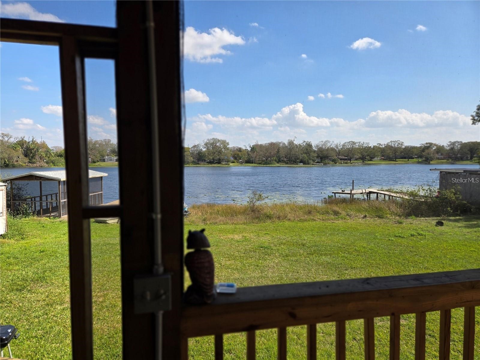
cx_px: 240
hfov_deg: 73.9
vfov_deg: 58.9
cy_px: 180
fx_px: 319
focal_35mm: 23
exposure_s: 1/1148
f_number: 1.8
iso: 25
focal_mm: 5.4
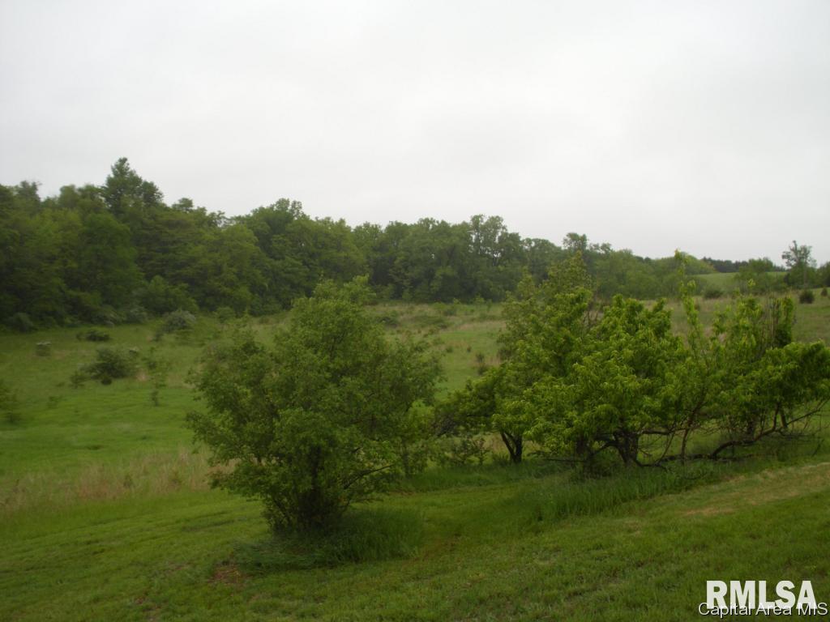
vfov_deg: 37.7
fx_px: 911
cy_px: 311
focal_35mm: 38
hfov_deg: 49.0
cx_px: 415
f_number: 2.9
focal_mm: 6.3
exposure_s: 1/267
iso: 50
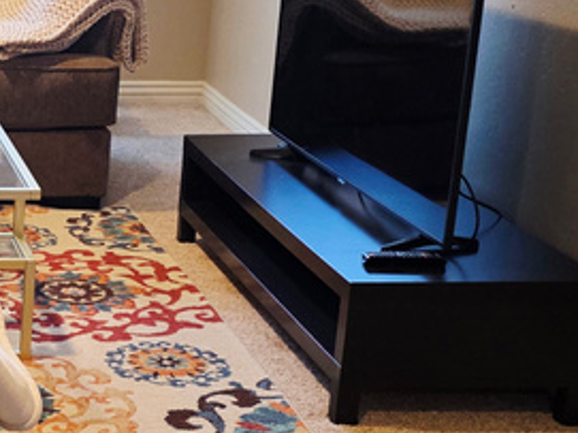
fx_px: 1452
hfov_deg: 19.8
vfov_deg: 16.9
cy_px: 290
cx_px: -269
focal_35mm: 87
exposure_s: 1/120
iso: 320
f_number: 1.7
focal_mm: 6.3
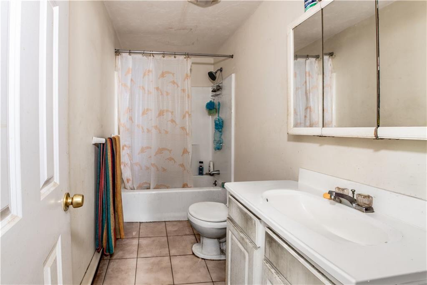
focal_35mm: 14
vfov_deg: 81.2
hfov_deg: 104.3
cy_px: 142
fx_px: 166
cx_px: 214
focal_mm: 14
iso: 400
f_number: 10
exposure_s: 8
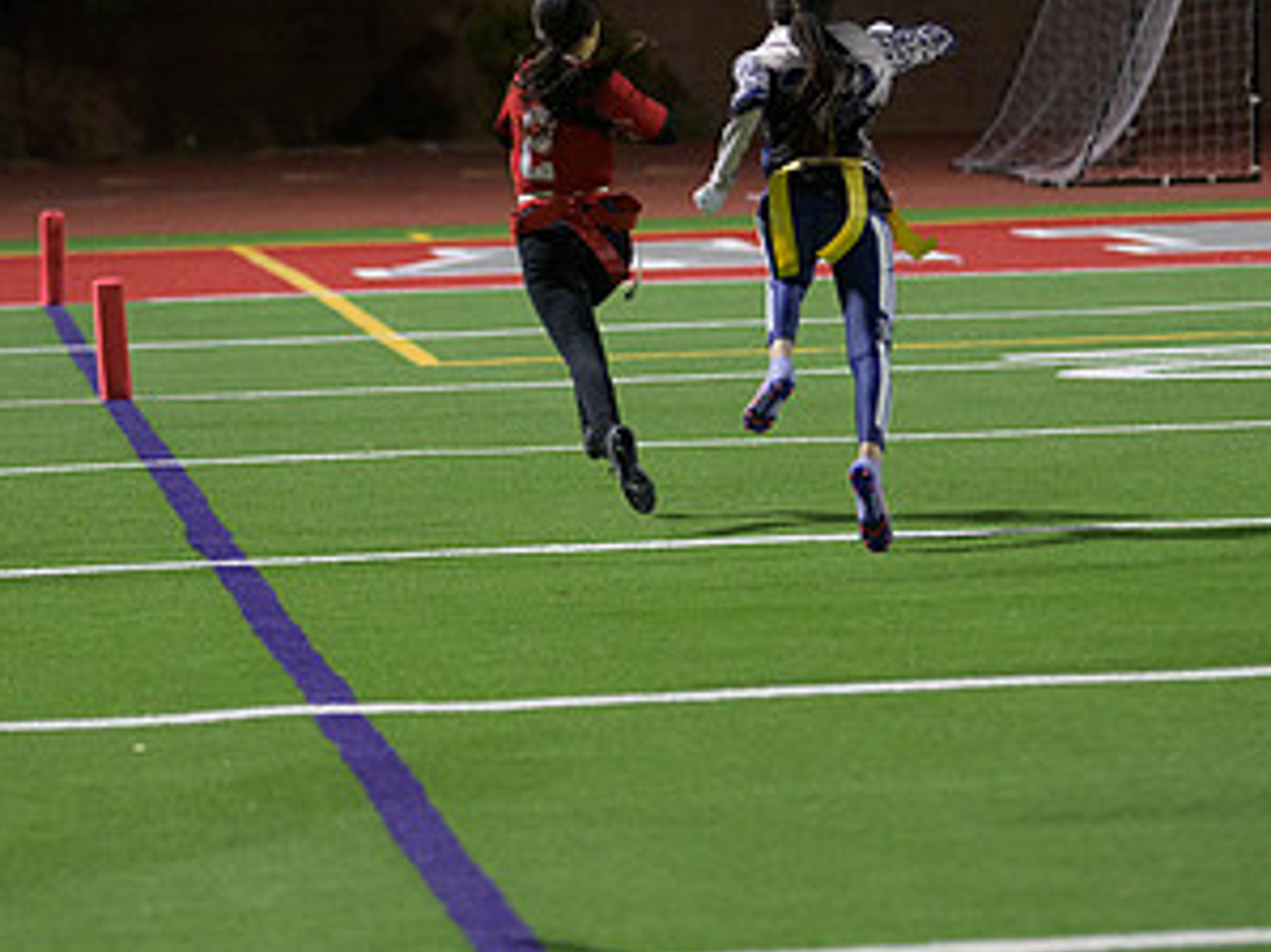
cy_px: 223
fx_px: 8221
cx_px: 412
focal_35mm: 224
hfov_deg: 8.8
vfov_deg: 6.6
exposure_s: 1/640
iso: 3600
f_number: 2.8
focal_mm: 120
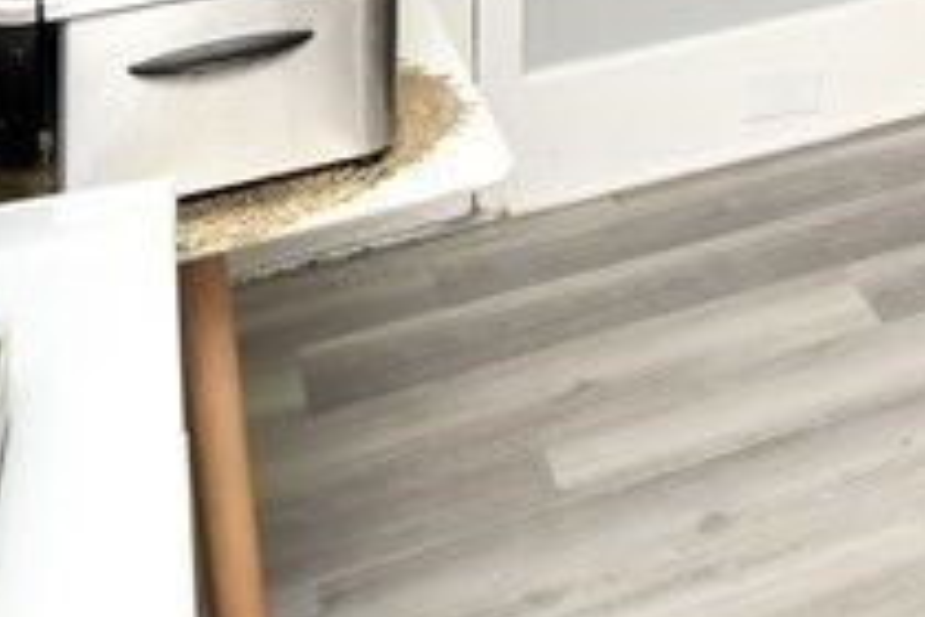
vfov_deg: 14.3
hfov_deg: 21.5
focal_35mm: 73
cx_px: 1515
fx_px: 1876
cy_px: -747
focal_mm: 15
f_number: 7.1
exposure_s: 1/30
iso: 200
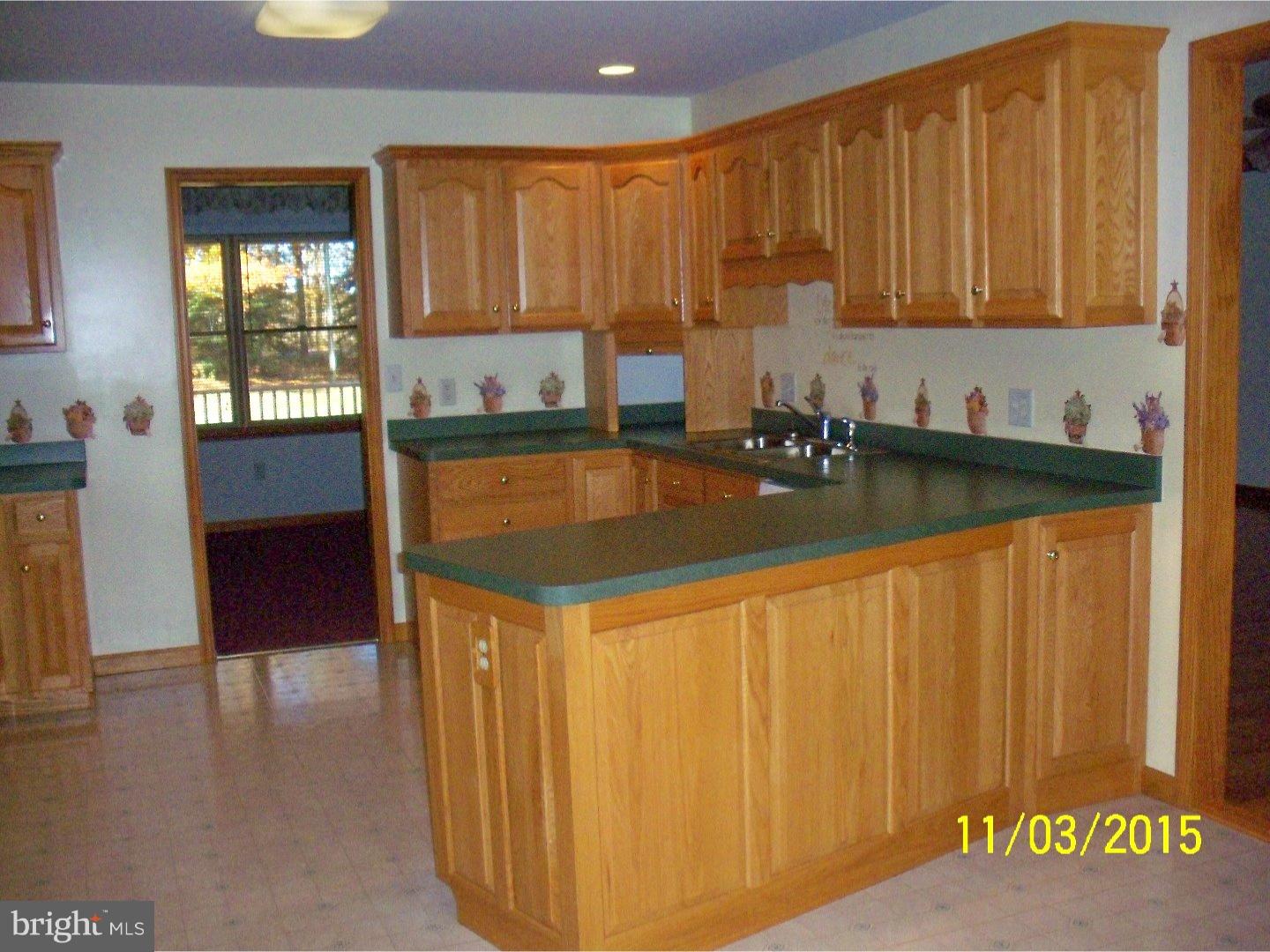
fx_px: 1394
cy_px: 476
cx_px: 635
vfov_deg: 37.7
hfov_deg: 49.0
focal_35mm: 38
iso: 200
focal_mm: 6.3
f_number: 3.5
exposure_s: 1/250
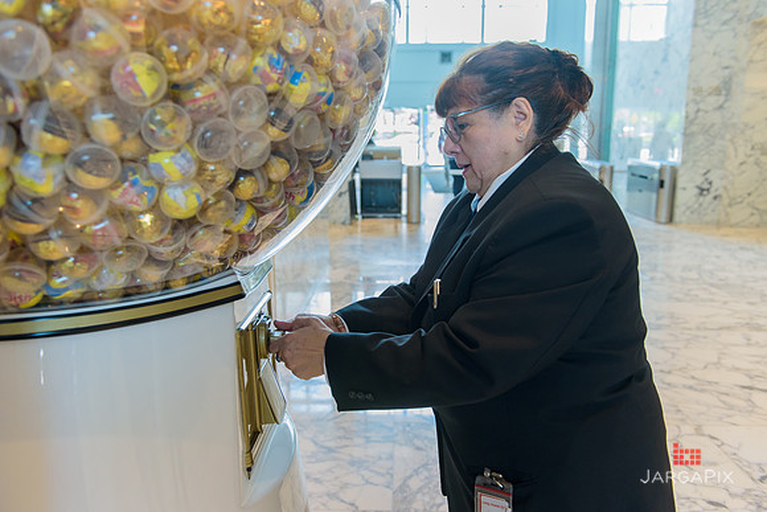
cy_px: 256
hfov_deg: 63.6
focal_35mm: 29
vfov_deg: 45.0
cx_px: 384
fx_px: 618
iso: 1600
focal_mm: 29
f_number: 3.2
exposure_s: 1/125
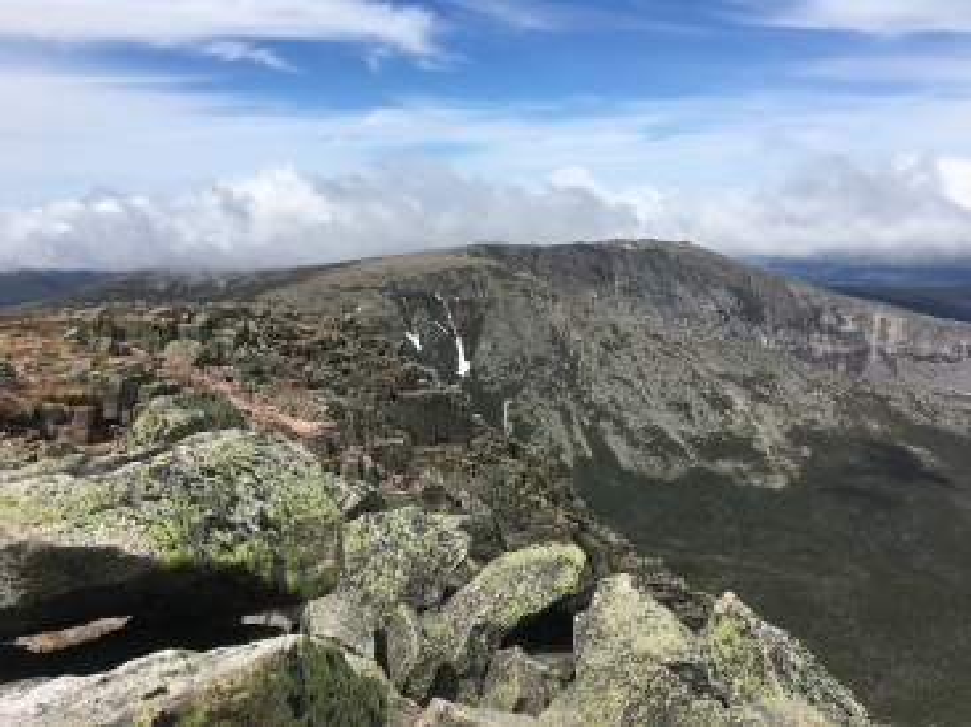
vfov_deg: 48.2
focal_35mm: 29
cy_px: 364
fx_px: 813
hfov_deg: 61.7
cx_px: 486
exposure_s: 1/2198
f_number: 2.2
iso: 25
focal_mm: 4.15
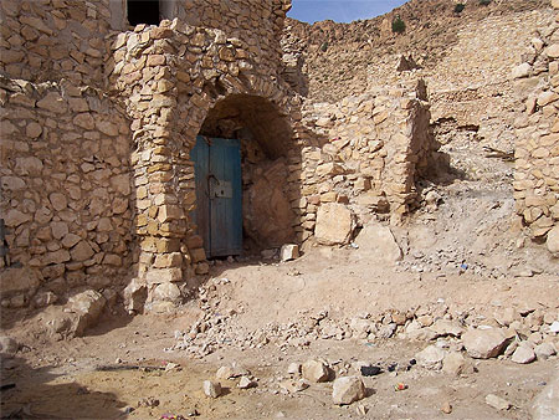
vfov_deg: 41.8
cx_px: 280
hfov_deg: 53.9
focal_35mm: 34
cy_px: 210
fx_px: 549
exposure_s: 1/750
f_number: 5.6
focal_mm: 5.6
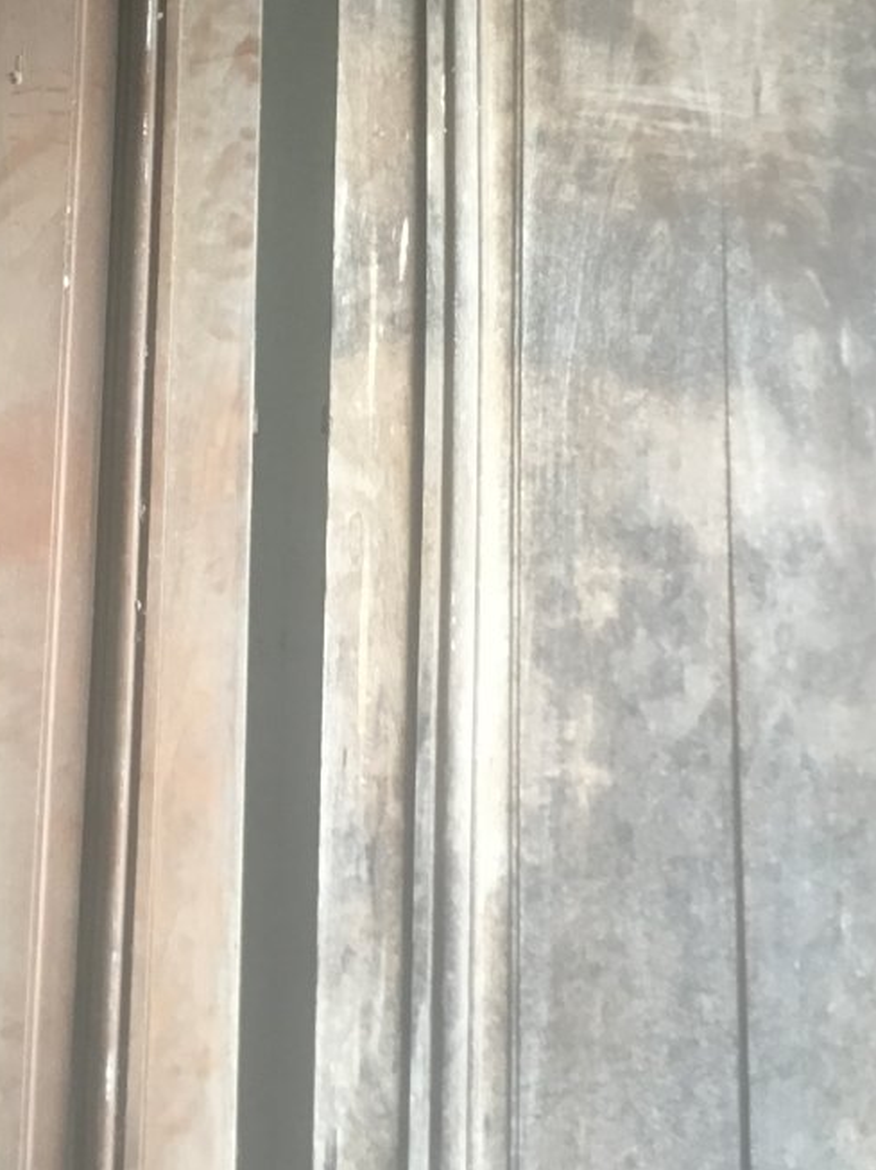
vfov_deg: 33.2
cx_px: 296
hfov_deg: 25.5
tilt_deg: +9.0
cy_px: 299
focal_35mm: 57
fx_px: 1925
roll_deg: -1.4
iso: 100
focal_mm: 3.3
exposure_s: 1/33
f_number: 2.4
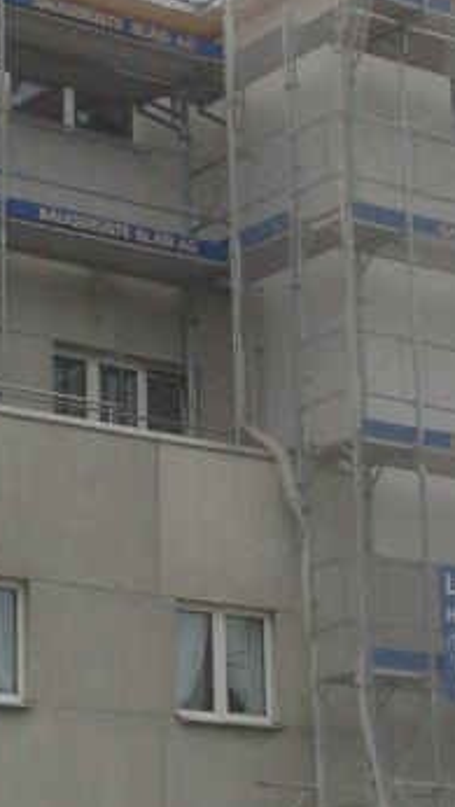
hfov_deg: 9.3
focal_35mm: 131
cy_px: 366
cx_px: 321
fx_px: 2806
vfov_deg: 16.4
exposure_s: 1/2584
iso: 50
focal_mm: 4.13
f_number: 2.4
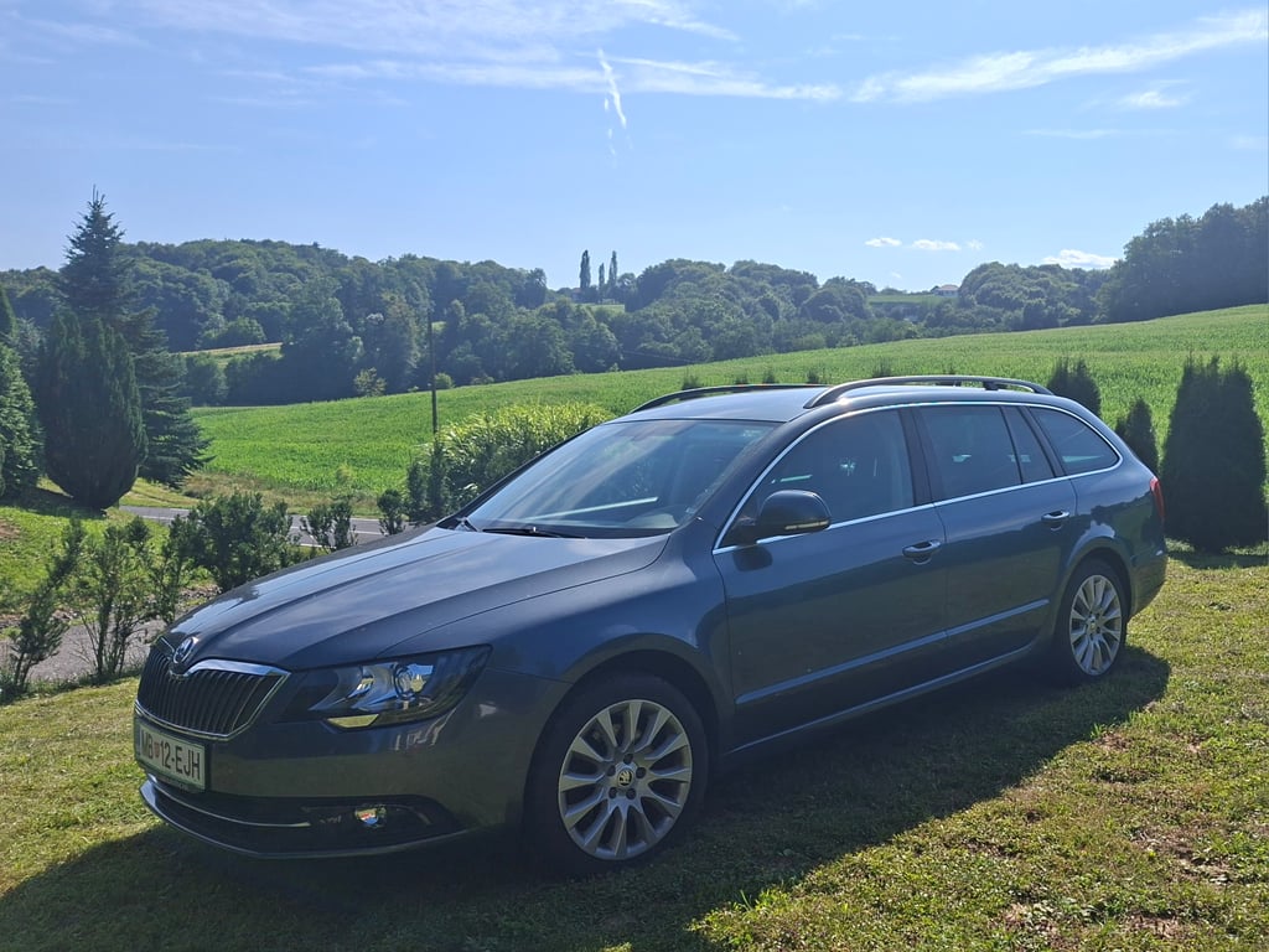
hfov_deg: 73.9
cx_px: 634
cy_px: 476
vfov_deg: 58.9
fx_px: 843
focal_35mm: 23
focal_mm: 5.54
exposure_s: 1/5000
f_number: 1.8
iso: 50
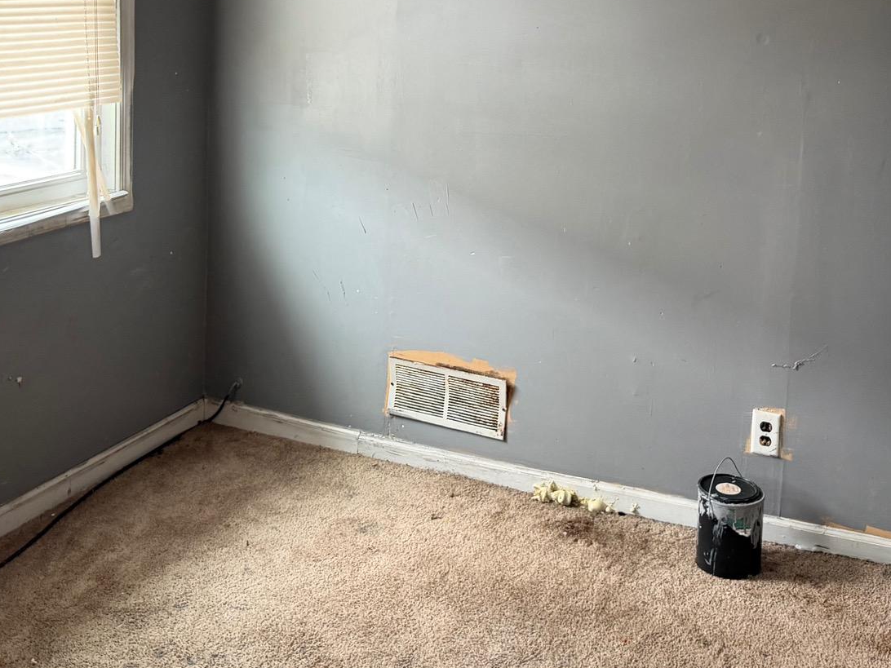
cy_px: 92
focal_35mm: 45
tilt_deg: -4.4
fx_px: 1158
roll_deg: -1.8
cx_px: 528
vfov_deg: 31.0
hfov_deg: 41.9
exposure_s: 1/60
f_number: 1.78
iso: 250
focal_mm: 6.76
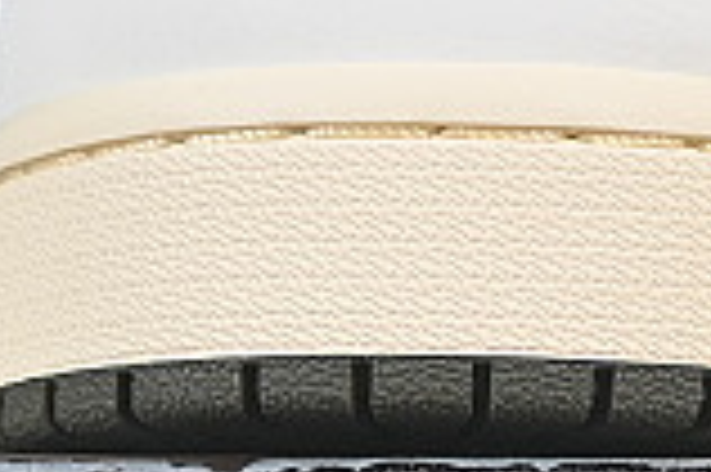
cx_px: 972
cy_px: -544
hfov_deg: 4.0
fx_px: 10121
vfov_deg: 2.7
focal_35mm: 513
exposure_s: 1/80
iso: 160
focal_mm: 50
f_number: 8
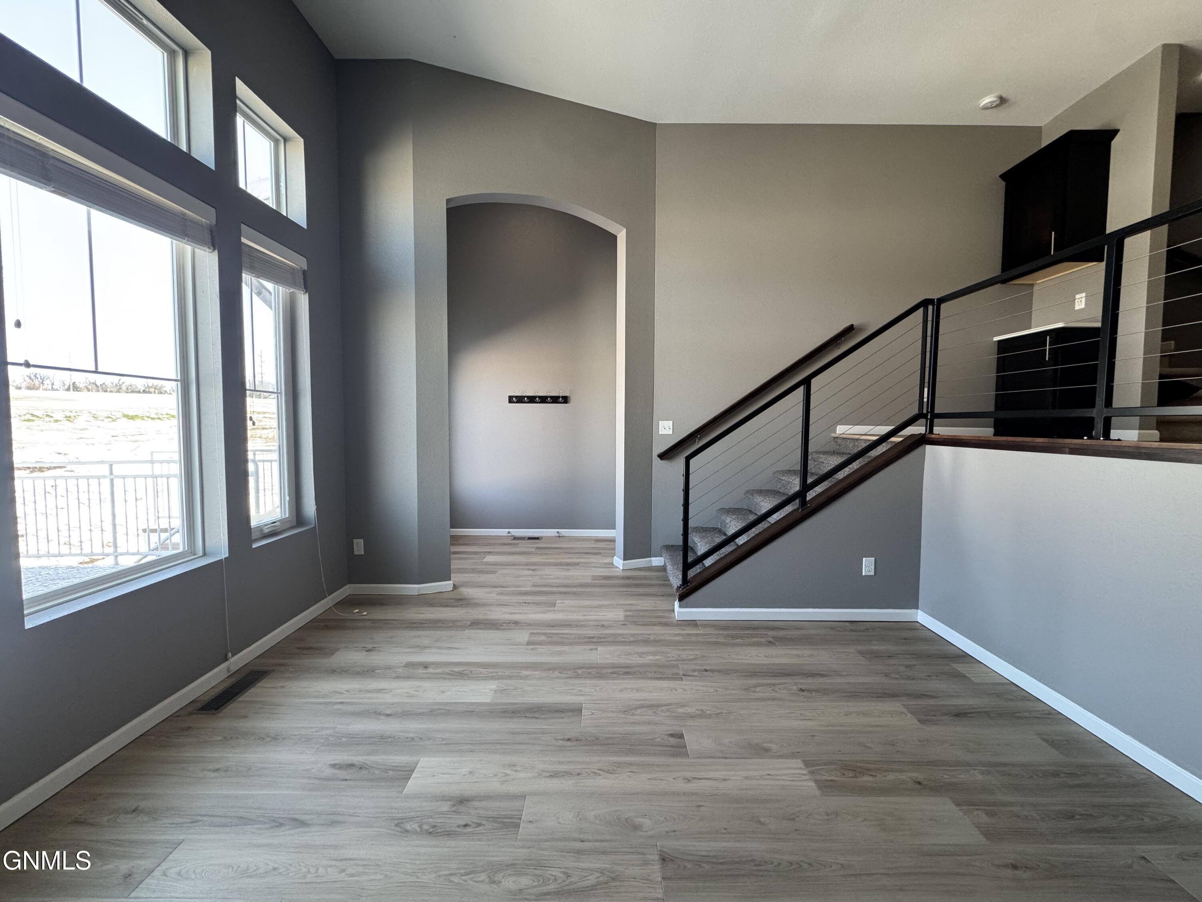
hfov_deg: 102.1
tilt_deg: -2.9
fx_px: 486
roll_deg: +0.3
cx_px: 601
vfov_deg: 85.7
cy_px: 451
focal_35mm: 14
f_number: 2.2
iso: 200
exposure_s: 1/120
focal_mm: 2.22
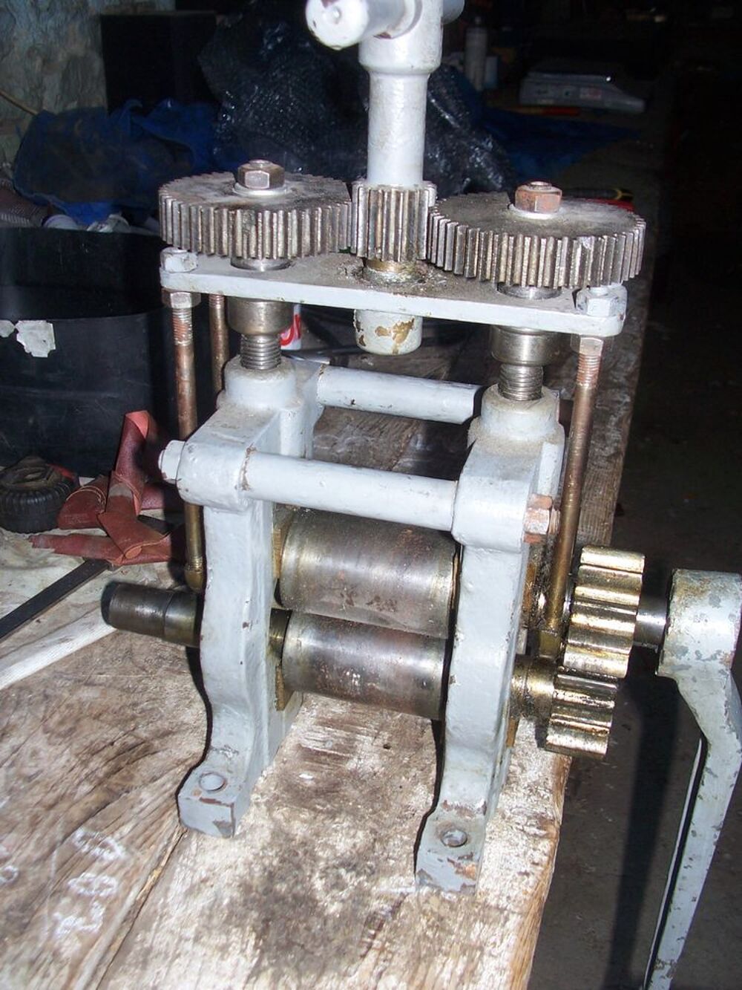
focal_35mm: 35
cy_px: 495
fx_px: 1000
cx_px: 371
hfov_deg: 40.7
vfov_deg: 52.6
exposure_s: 1/60
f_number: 2.8
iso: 80
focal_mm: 6
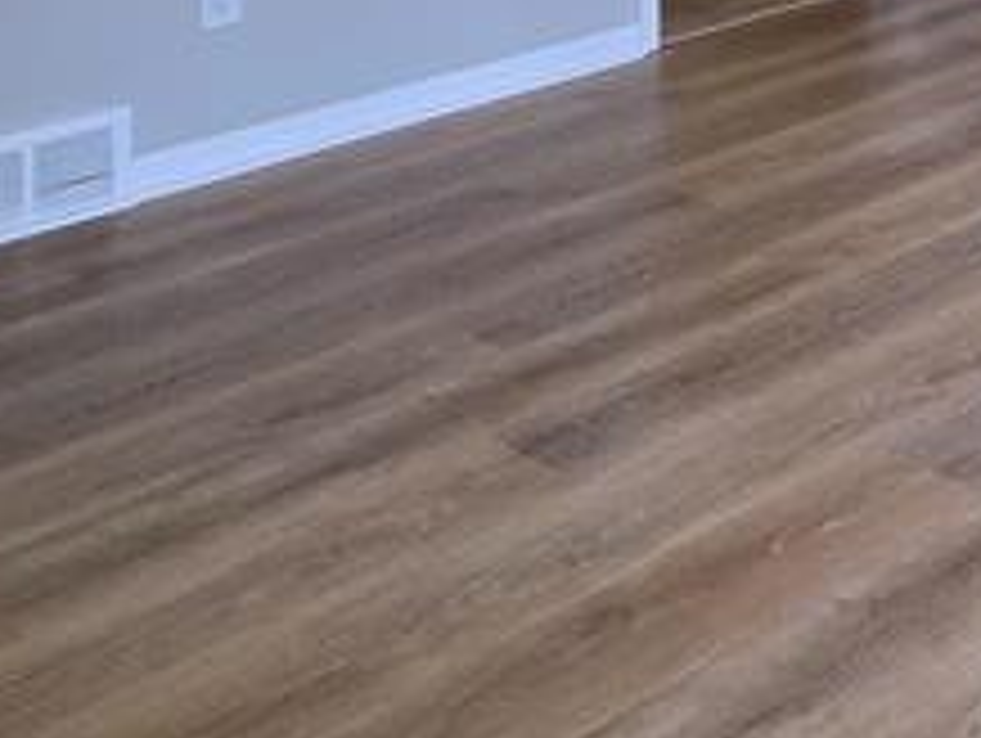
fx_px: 1731
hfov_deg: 27.7
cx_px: 1184
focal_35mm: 61
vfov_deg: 19.6
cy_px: -482
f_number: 2.2
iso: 80
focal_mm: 2.2
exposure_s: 1/120
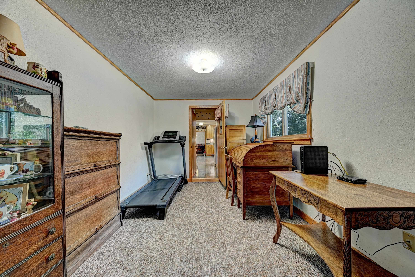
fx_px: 138
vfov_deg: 90.0
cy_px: 138
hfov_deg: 112.6
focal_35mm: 12
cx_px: 208
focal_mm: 12
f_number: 7.1
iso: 100
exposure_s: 1/3.33
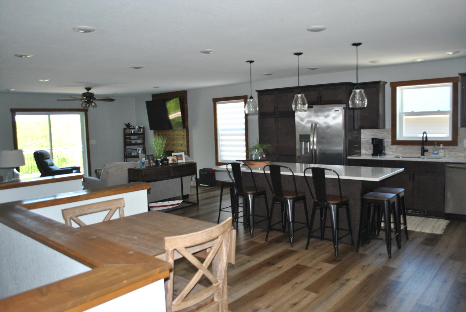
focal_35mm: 27
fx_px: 350
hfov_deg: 67.3
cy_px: 156
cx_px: 233
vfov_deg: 48.0
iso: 200
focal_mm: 18
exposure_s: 1/60
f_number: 3.5
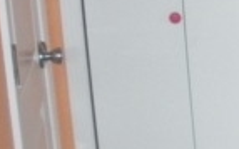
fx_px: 1080
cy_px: 28
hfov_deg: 11.2
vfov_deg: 7.9
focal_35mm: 166
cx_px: 508
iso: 400
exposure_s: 1/60
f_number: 3.5
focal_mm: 6.3
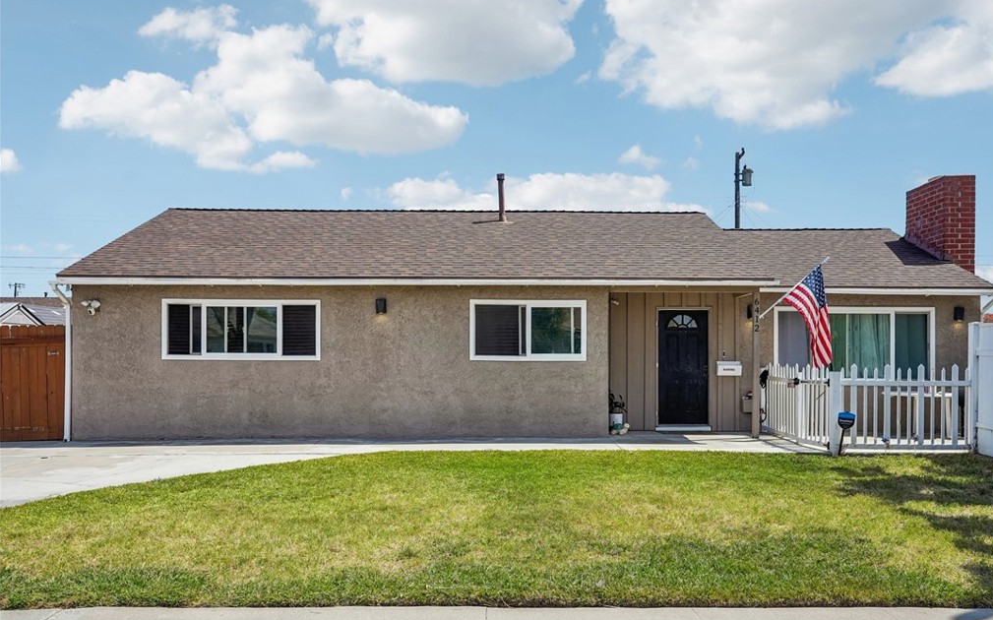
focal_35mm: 30
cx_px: 503
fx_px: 812
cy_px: 320
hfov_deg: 62.9
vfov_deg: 41.8
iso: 400
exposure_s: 1/1000
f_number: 8
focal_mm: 29
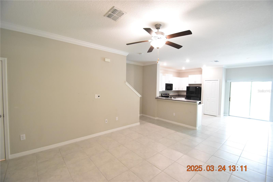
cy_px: 91
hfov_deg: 100.4
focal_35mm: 15
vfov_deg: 77.3
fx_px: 114
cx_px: 136
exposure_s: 1/60
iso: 2000
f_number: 3.5
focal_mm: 10
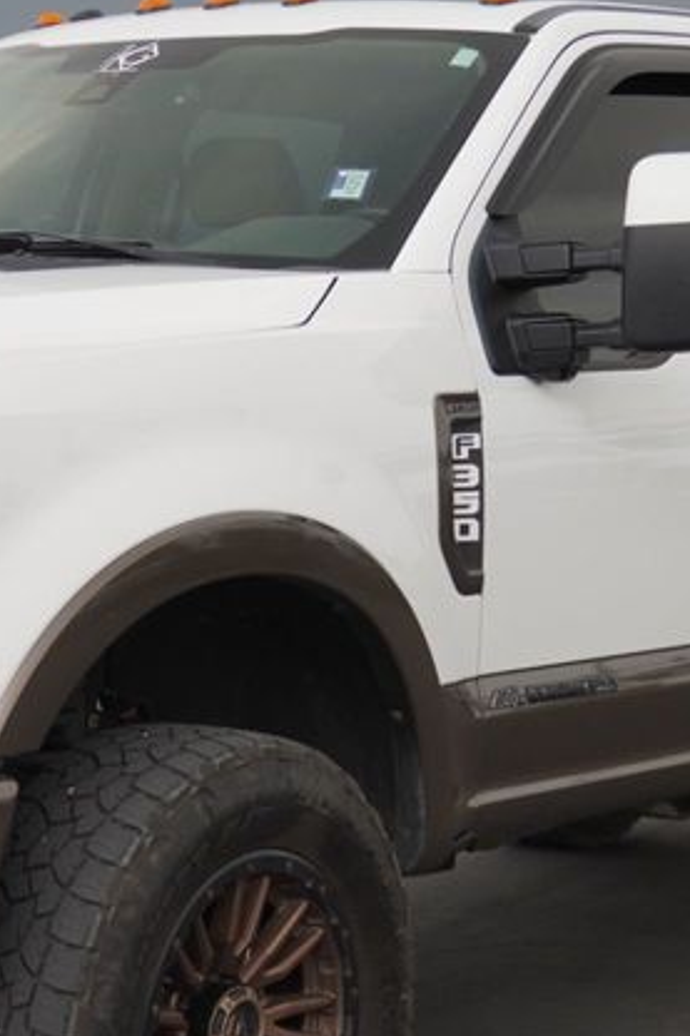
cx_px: 179
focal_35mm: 107
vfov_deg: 19.0
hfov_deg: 12.7
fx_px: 3085
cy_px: 702
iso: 250
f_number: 4.5
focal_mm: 29
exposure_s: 1/160
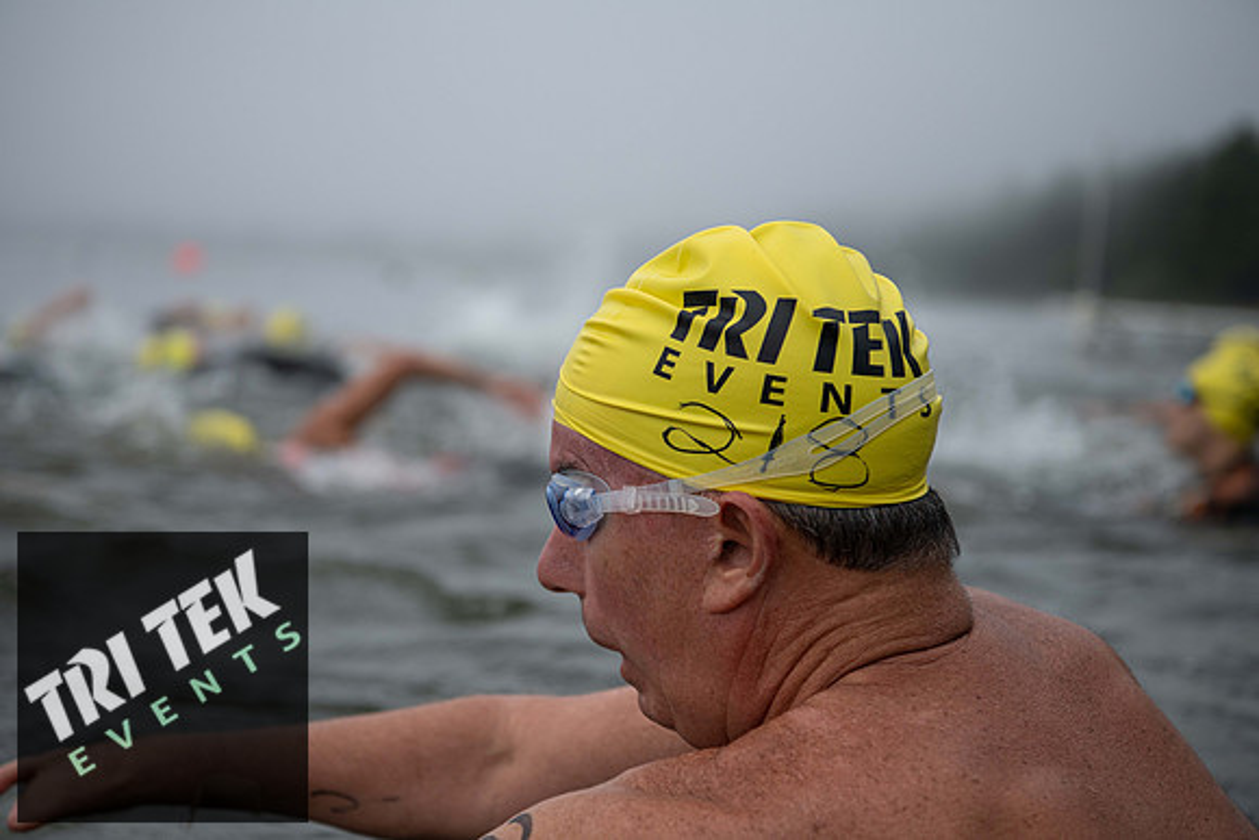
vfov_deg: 19.5
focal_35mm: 70
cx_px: 630
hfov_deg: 28.8
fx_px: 2449
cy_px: 420
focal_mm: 70
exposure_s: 1/800
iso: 250
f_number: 4
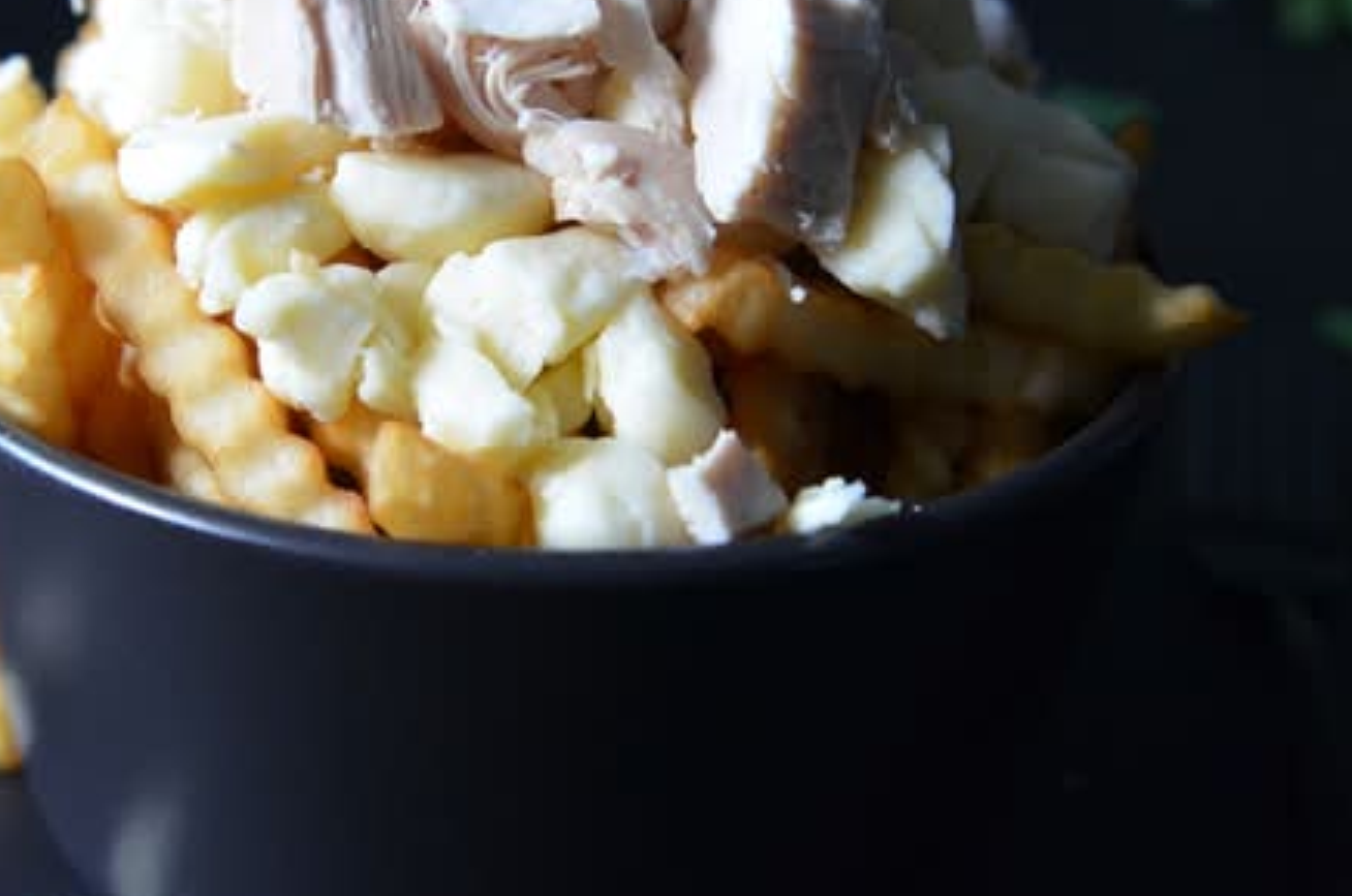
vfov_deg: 21.1
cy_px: 335
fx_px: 2399
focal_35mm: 64
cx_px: 505
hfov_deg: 31.3
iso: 1400
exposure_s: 1/60
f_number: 4
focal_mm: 28
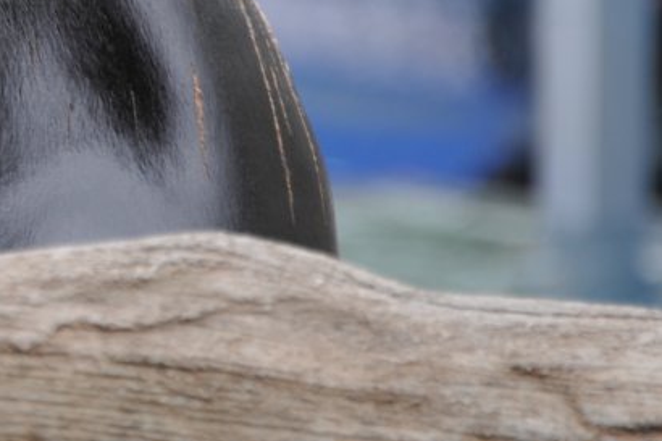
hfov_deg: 1.8
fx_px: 21505
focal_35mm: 1170
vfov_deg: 1.2
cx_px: -158
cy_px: 59
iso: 200
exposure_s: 1/100
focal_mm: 300
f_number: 5.6
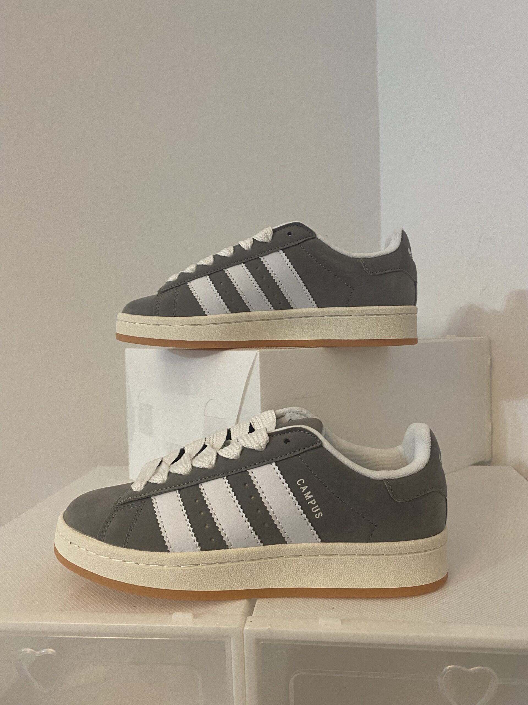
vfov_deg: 67.3
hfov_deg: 53.1
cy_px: 352
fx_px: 529
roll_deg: +2.0
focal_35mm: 26
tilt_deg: -1.3
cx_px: 264
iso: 250
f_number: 1.8
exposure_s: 1/50
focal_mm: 4.25
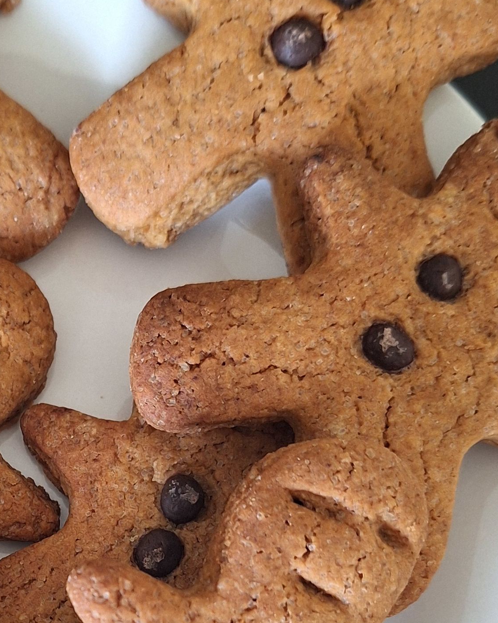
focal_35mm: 65
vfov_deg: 28.0
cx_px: 2
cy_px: 565
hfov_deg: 22.6
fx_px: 1198
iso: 200
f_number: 1.8
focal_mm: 5.54
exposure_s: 1/33
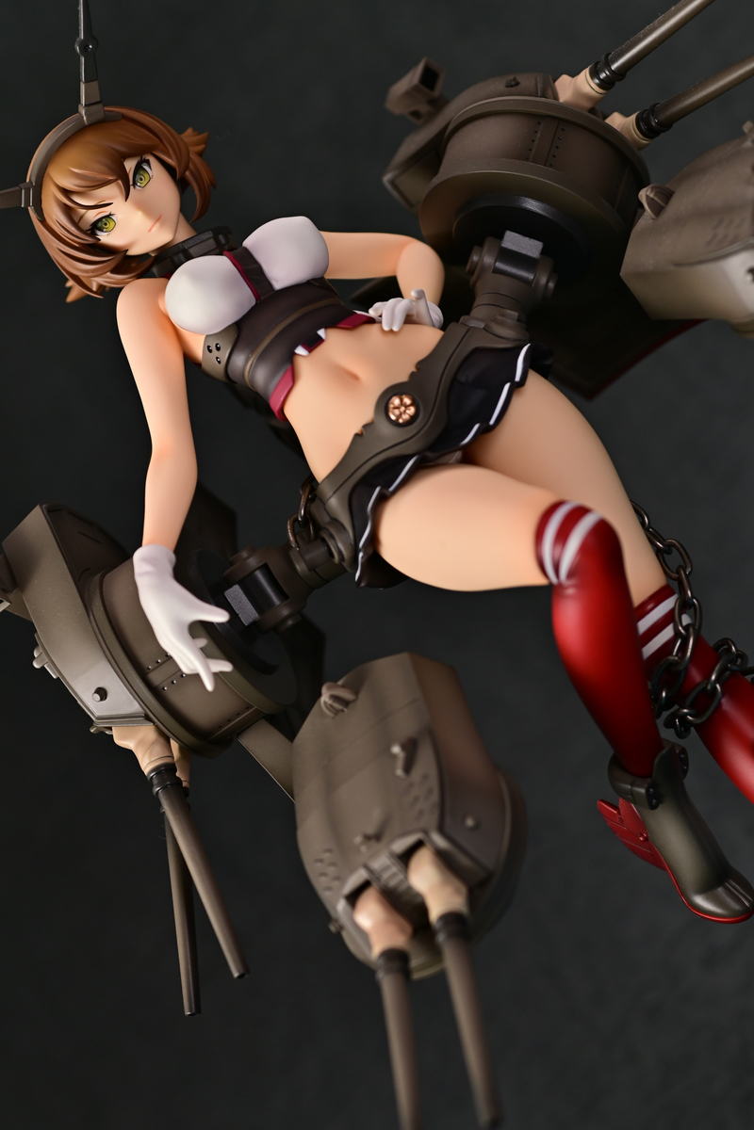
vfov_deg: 22.6
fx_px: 2827
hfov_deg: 15.2
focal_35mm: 90
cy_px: 565
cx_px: 377
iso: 100
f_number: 5.6
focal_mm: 60
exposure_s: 2
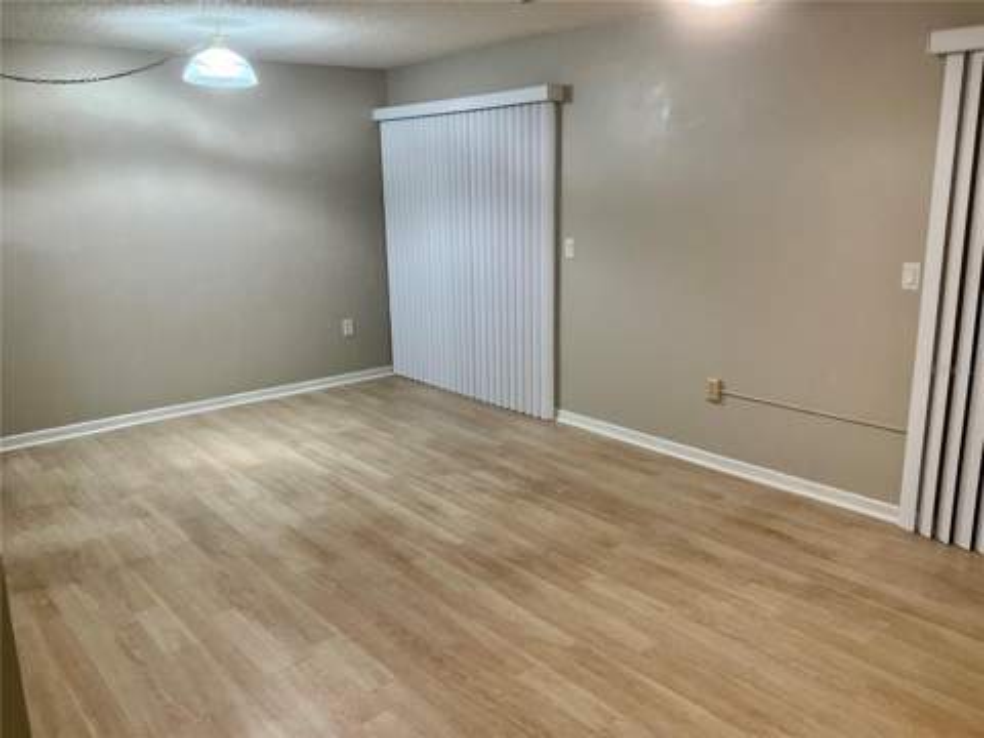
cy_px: 369
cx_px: 492
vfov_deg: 49.7
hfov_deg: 63.4
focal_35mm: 28
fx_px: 796
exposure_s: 1/60
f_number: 1.8
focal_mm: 3.99
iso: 200
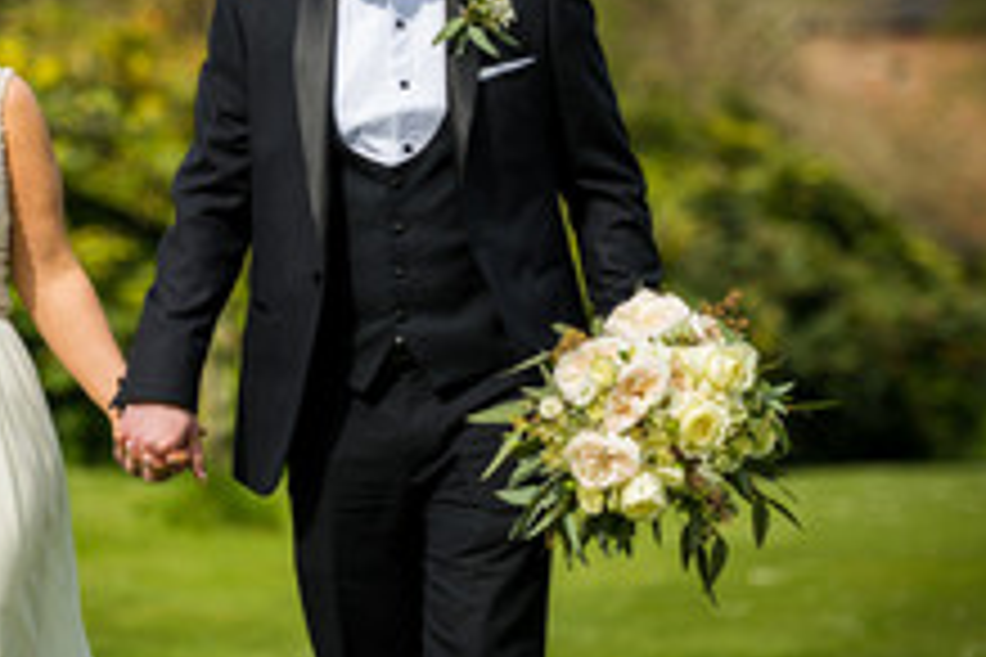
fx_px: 6765
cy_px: 250
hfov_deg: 8.3
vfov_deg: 5.6
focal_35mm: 247
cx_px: 252
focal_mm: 135
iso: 100
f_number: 2.8
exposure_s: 1/1250
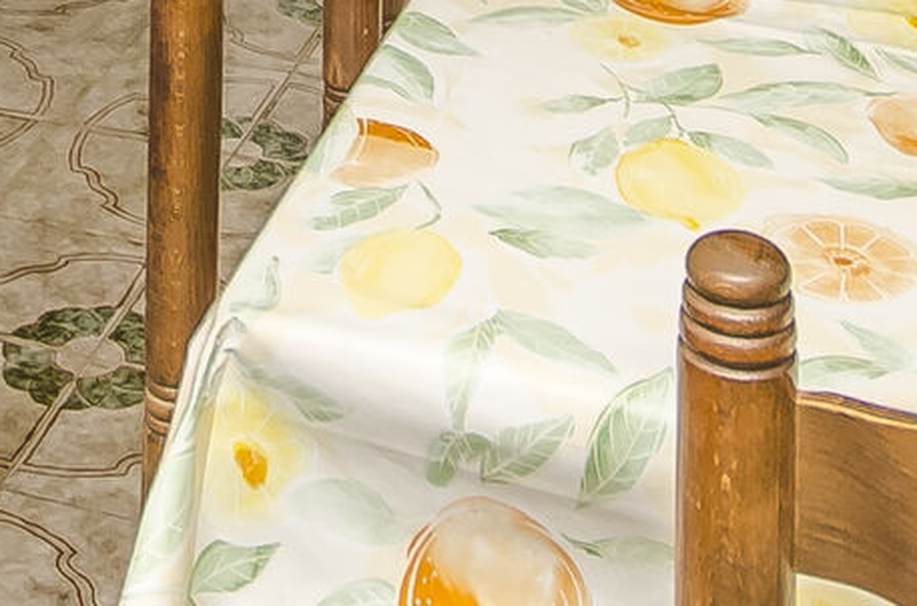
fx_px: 2337
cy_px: -1129
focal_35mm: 92
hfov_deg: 21.9
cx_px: 167
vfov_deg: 10.8
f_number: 7.1
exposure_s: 1/160
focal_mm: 10
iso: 100
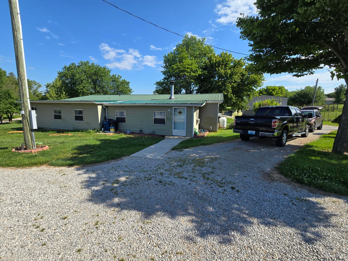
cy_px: 130
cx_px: 174
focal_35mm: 13
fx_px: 131
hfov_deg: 106.2
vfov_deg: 89.9
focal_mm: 2.2
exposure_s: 1/1799
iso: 50
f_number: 2.2
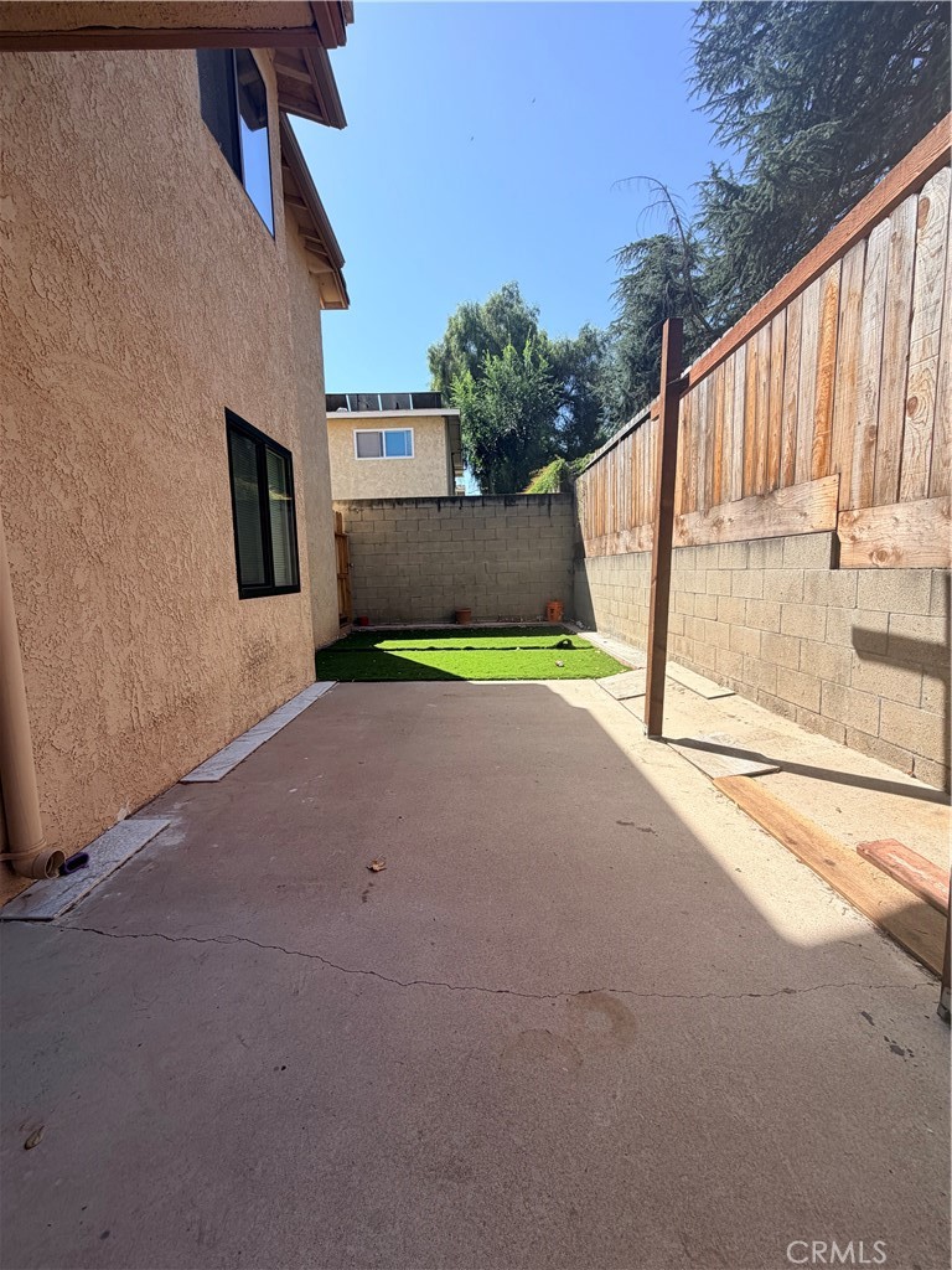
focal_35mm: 14
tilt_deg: -8.0
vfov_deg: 102.1
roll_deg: +1.2
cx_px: 476
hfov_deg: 85.7
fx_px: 513
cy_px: 635
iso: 40
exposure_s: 1/770
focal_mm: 2.22
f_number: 2.2
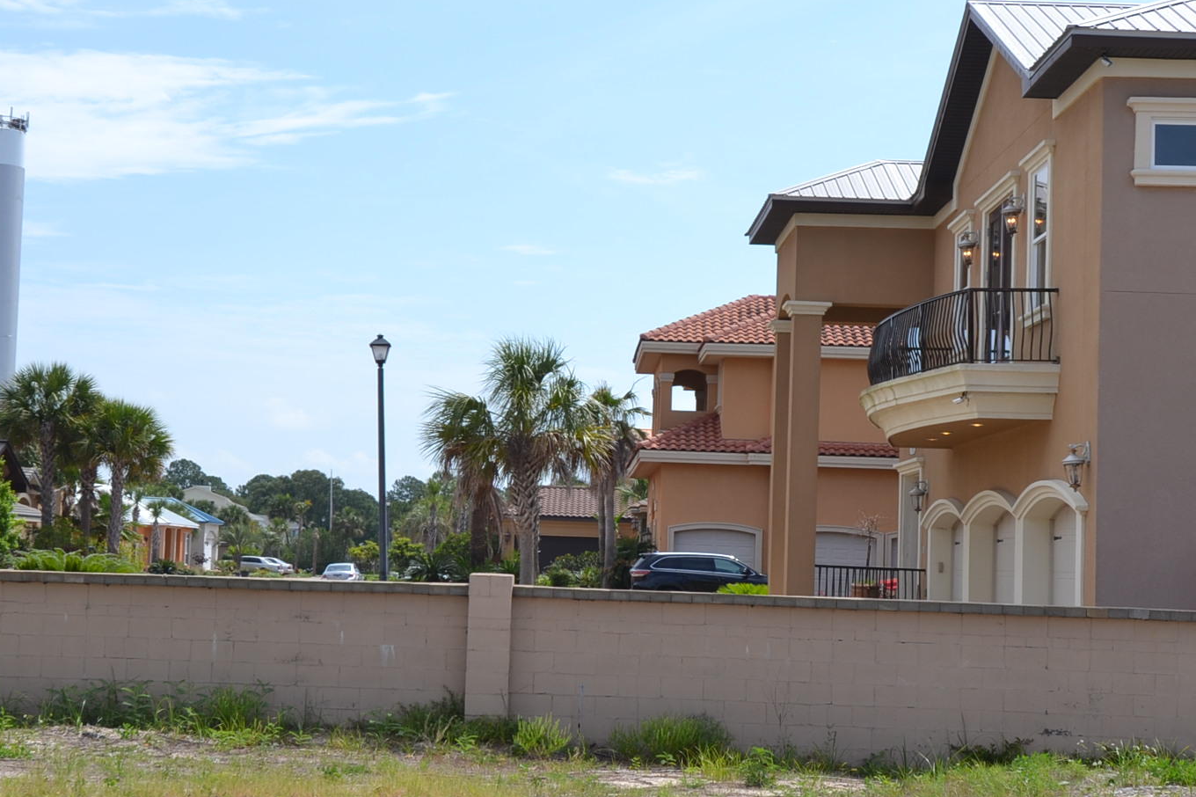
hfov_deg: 32.9
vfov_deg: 22.2
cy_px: 420
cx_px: 542
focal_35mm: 61
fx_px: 2026
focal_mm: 24
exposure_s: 1/320
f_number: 9
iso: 100
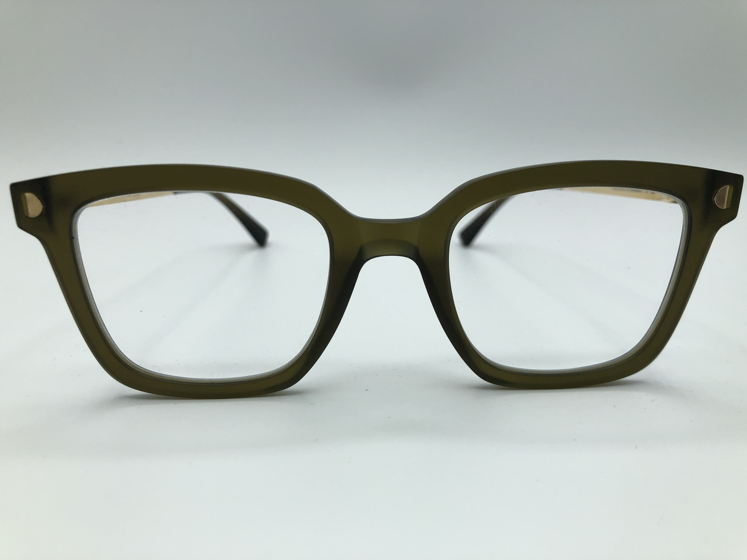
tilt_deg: -12.1
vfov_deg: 49.7
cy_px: 280
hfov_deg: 63.4
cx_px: 374
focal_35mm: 28
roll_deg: +0.9
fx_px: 604
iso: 32
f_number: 1.8
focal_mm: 4
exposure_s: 1/1021
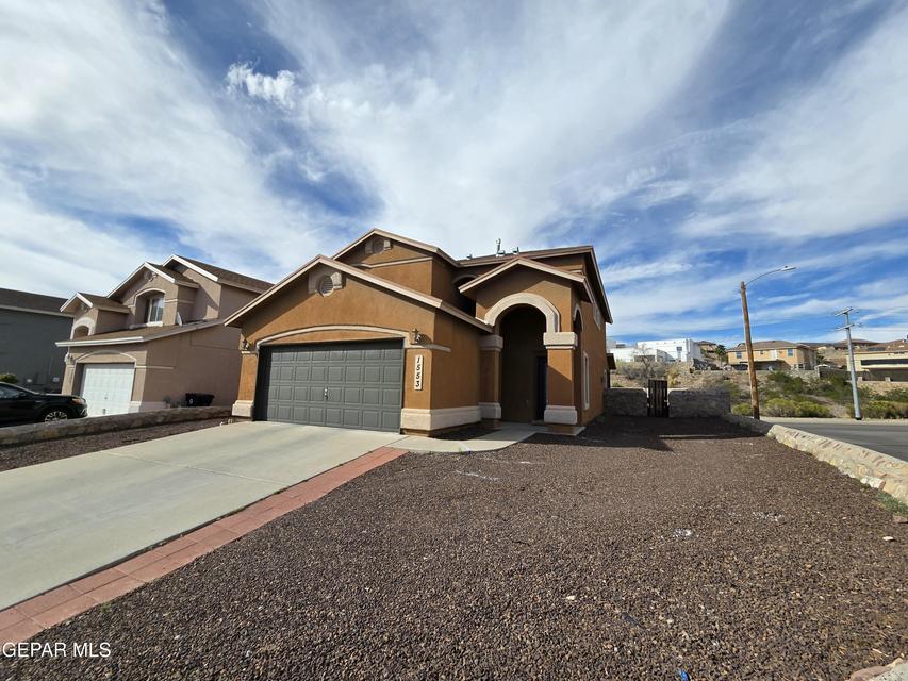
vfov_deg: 89.9
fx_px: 341
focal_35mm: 13
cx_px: 454
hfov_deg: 106.2
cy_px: 340
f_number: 2.2
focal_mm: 2.2
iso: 50
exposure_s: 1/2490
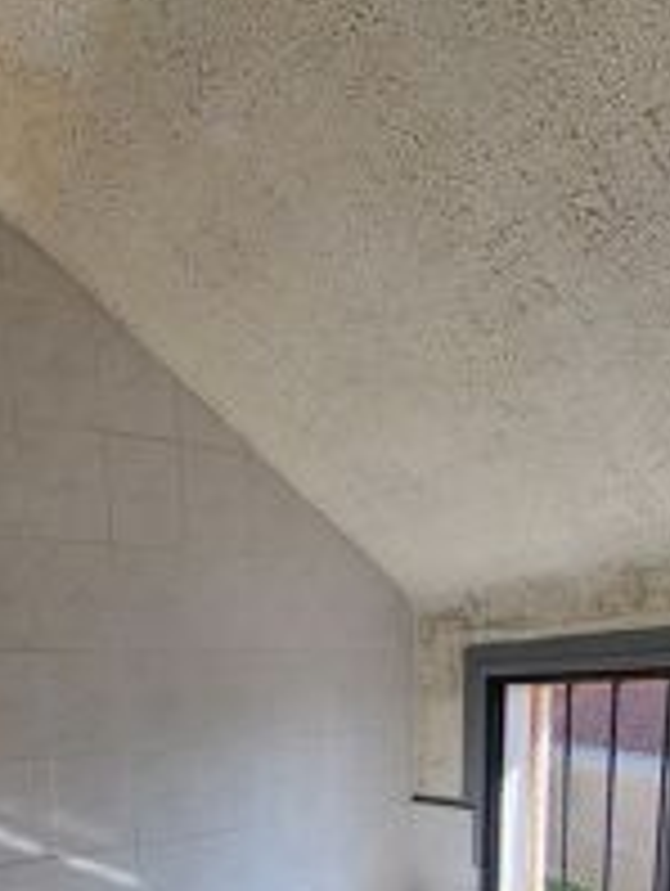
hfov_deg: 49.6
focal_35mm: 28
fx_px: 721
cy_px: 853
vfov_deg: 52.8
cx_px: 274
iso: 32
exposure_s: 1/109
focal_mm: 1.74
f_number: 2.2
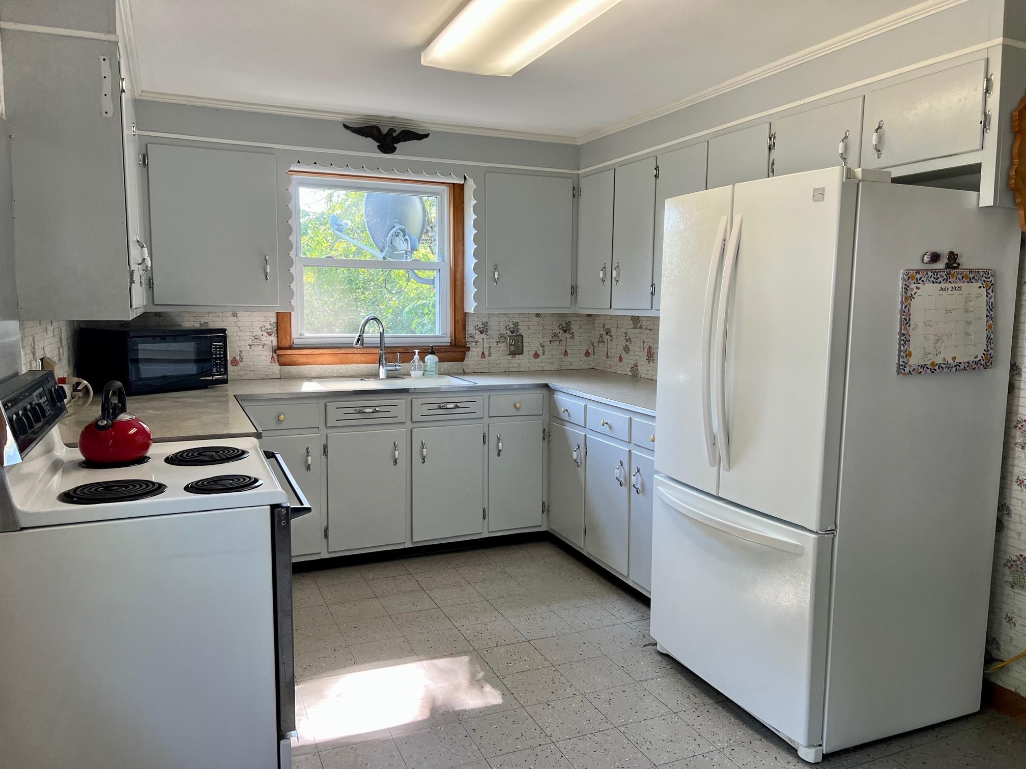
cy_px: 384
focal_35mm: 26
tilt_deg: -6.8
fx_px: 771
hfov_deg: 67.3
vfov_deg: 53.1
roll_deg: +0.1
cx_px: 513
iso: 64
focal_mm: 5.7
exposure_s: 1/120
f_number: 1.5
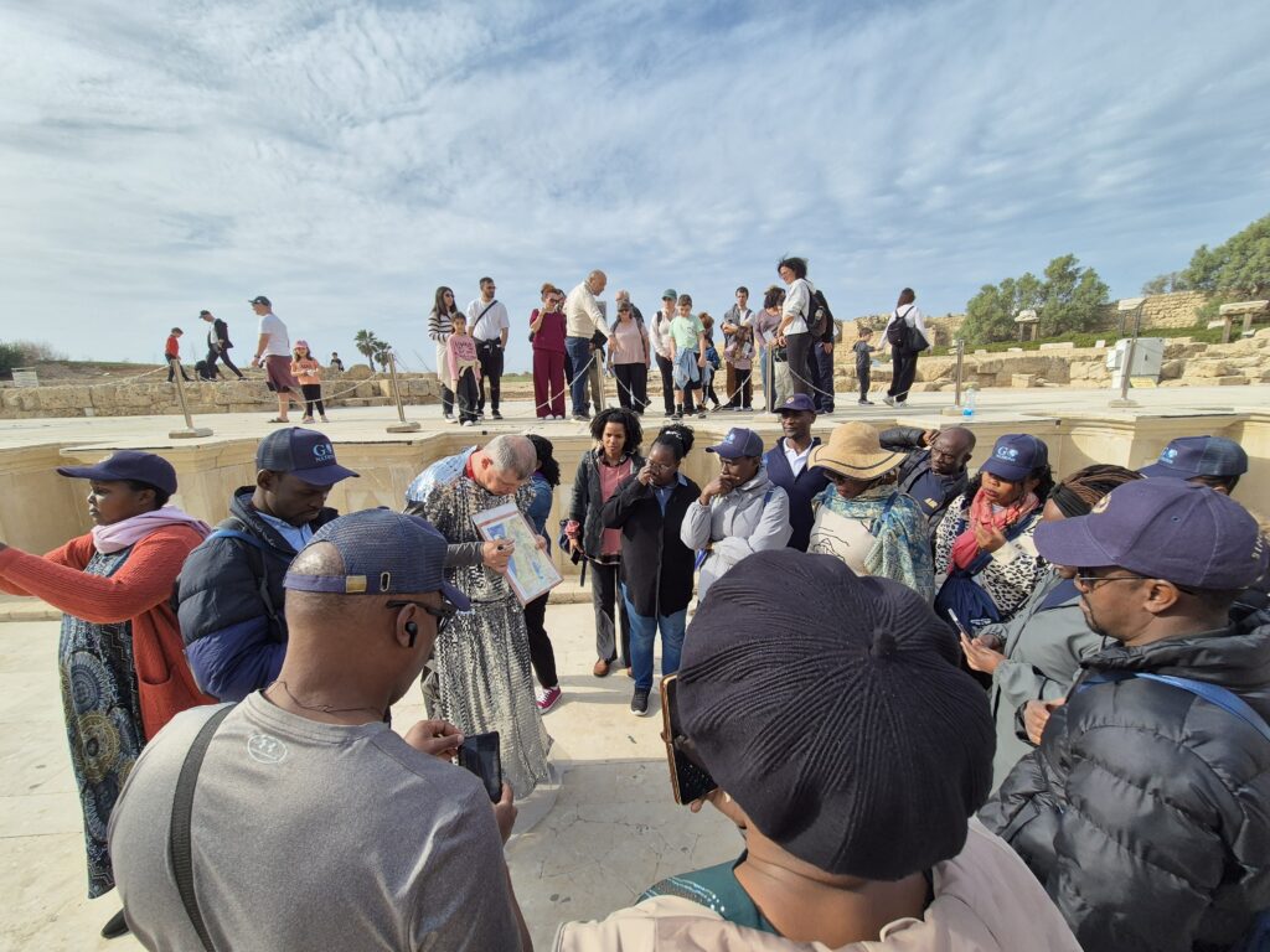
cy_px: 476
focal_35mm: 13
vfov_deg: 89.9
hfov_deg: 106.2
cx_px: 635
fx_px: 477
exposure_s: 1/1912
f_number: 2.2
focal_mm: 2.2
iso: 50
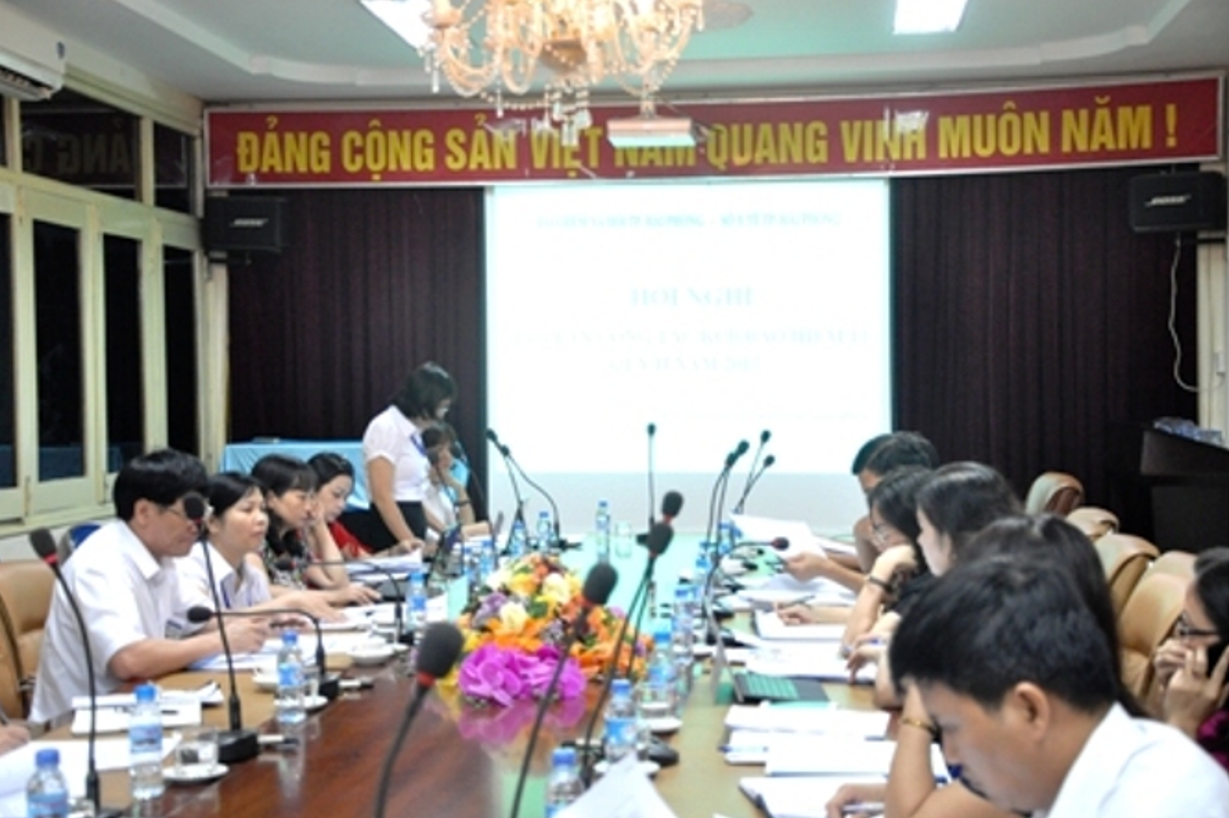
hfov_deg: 37.2
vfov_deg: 25.3
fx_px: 1826
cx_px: 604
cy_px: 409
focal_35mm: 54
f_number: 4.5
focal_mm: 35
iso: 2000
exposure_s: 1/30
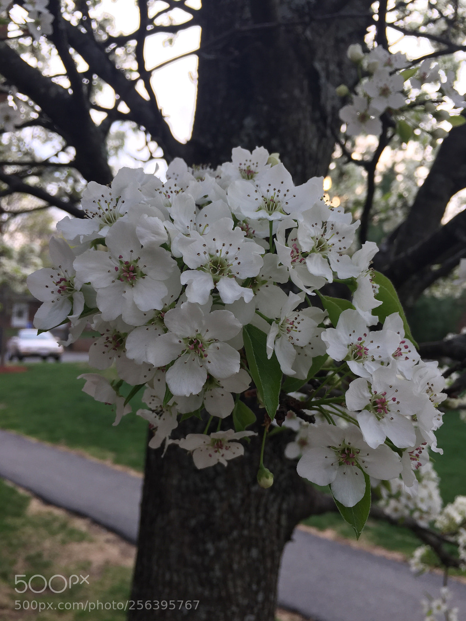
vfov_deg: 60.0
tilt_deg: +4.2
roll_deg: -2.1
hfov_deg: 46.8
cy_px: 316
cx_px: 231
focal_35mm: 30
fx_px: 539
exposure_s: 1/178
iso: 32
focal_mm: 4.15
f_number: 2.2
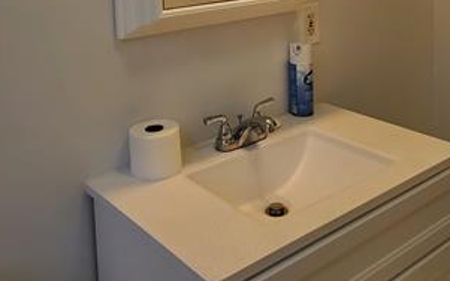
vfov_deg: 27.1
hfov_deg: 45.2
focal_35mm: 44
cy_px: -18
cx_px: 253
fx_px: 540
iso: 64
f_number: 2.4
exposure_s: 1/120
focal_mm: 4.3
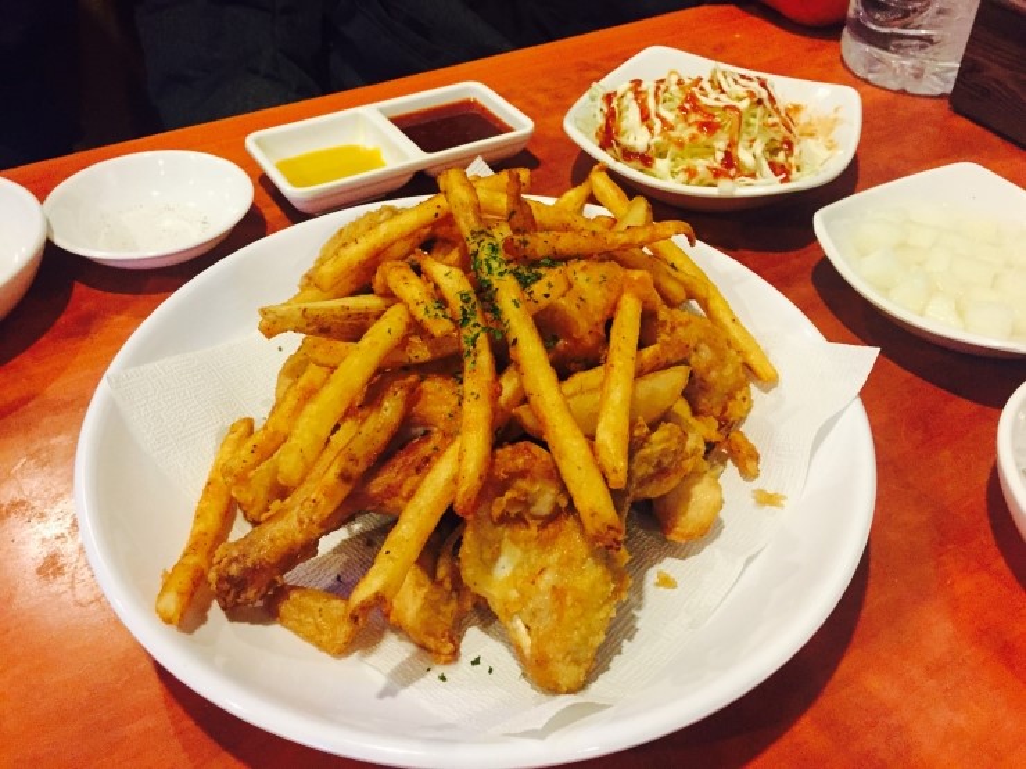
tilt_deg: -41.7
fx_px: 860
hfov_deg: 61.7
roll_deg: -0.7
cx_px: 513
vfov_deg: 48.2
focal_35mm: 29
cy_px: 384
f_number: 2.2
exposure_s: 1/15
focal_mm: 4.15
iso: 320
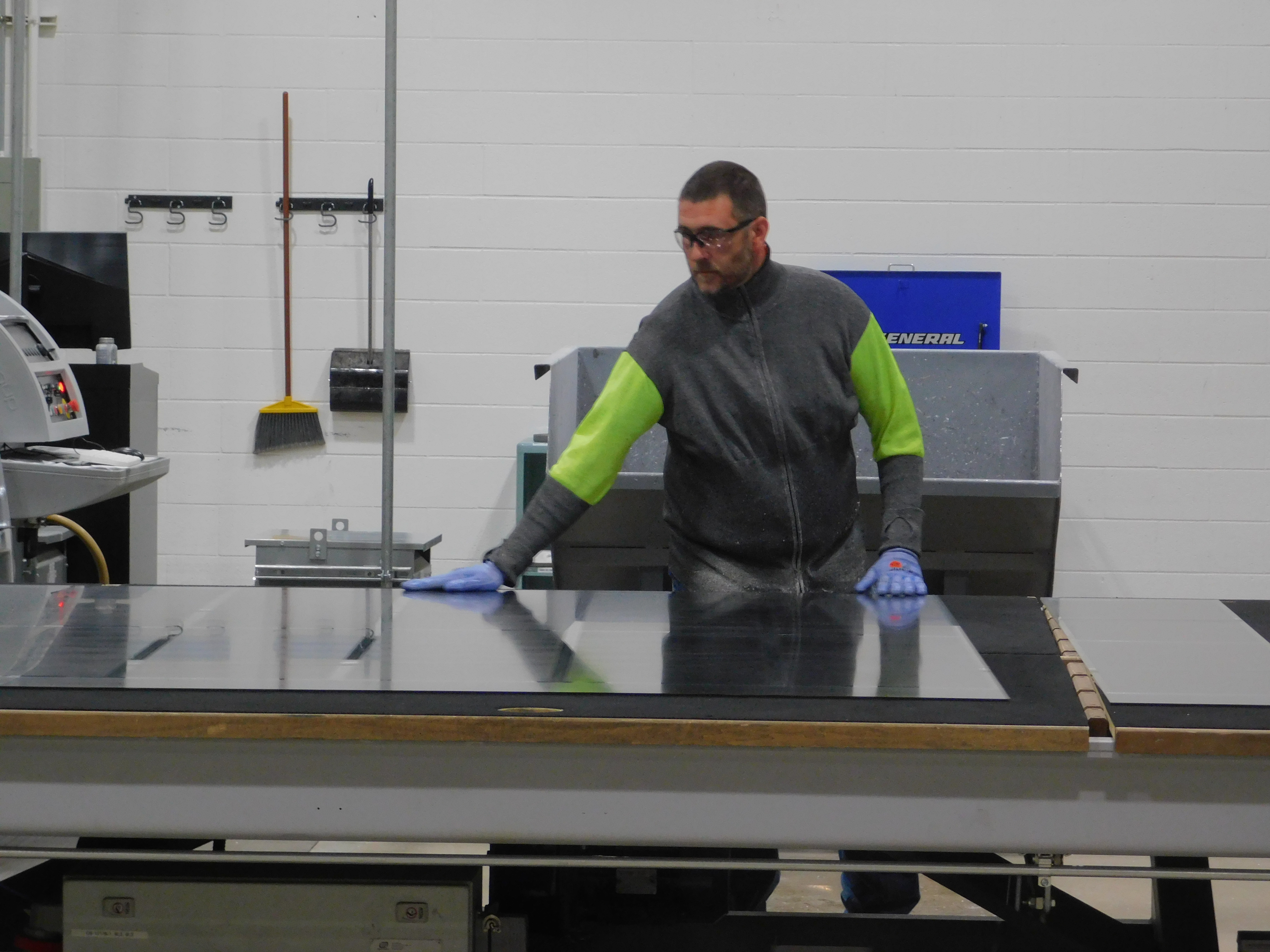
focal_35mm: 134
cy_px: 476
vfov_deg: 11.1
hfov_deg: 14.7
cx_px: 635
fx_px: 4916
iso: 400
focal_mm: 23.7
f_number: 5
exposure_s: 1/30
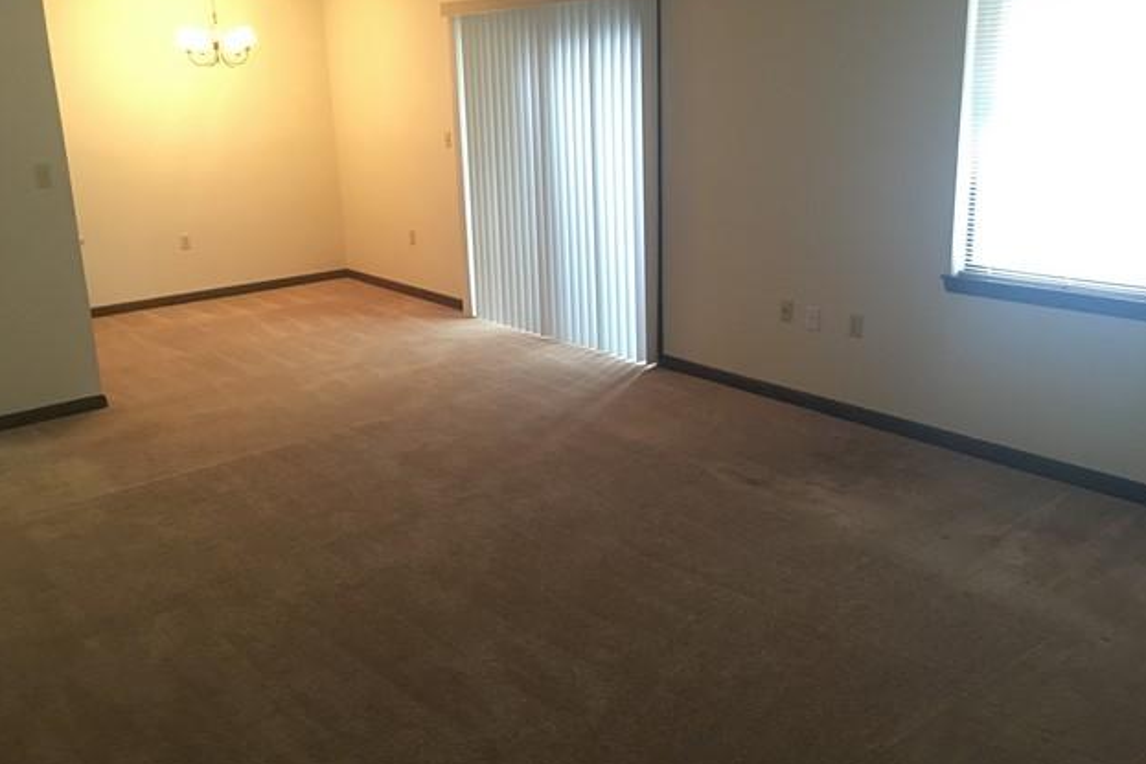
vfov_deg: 42.2
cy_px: 333
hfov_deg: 60.3
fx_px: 987
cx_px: 570
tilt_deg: -12.5
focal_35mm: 31
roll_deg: +2.1
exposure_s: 1/15
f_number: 2.2
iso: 100
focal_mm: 4.15
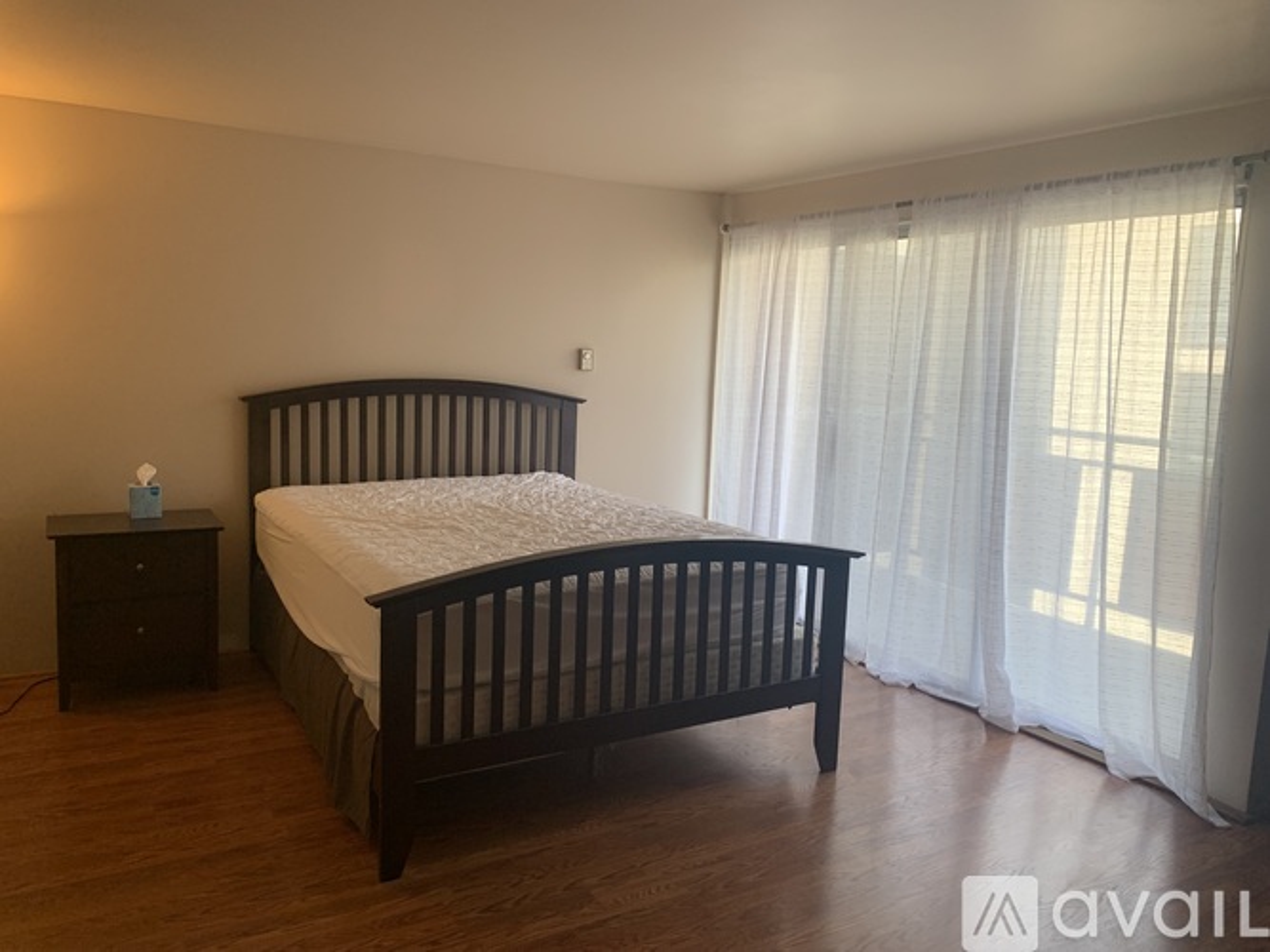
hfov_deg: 67.3
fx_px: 954
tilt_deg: -7.3
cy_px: 476
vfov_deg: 53.0
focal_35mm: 26
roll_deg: -2.5
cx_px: 635
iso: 80
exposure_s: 1/121
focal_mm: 4.25
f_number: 1.8
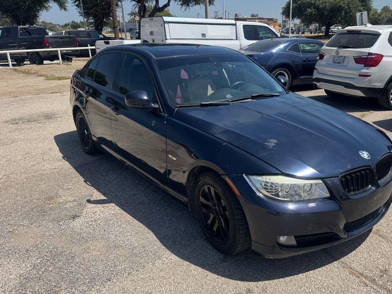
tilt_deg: -20.7
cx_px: 227
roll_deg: +0.1
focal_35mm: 29
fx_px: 329
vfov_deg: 48.2
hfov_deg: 61.3
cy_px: 154
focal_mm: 6.76
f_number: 1.78
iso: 80
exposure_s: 1/4310
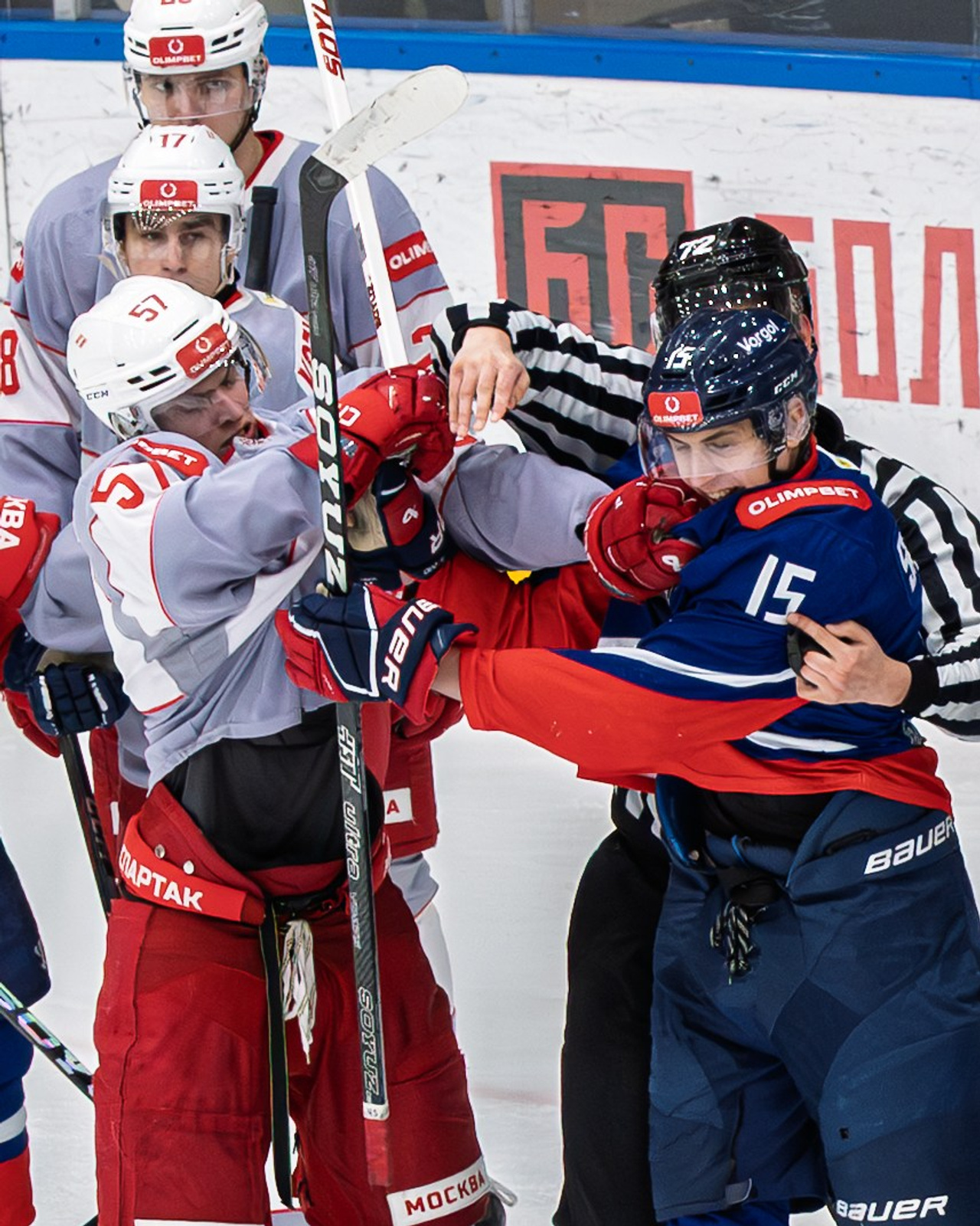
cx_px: 1043
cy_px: 826
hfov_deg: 2.5
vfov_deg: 3.1
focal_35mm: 628
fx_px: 22775
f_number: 5.6
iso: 2500
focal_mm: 120
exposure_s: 1/1000
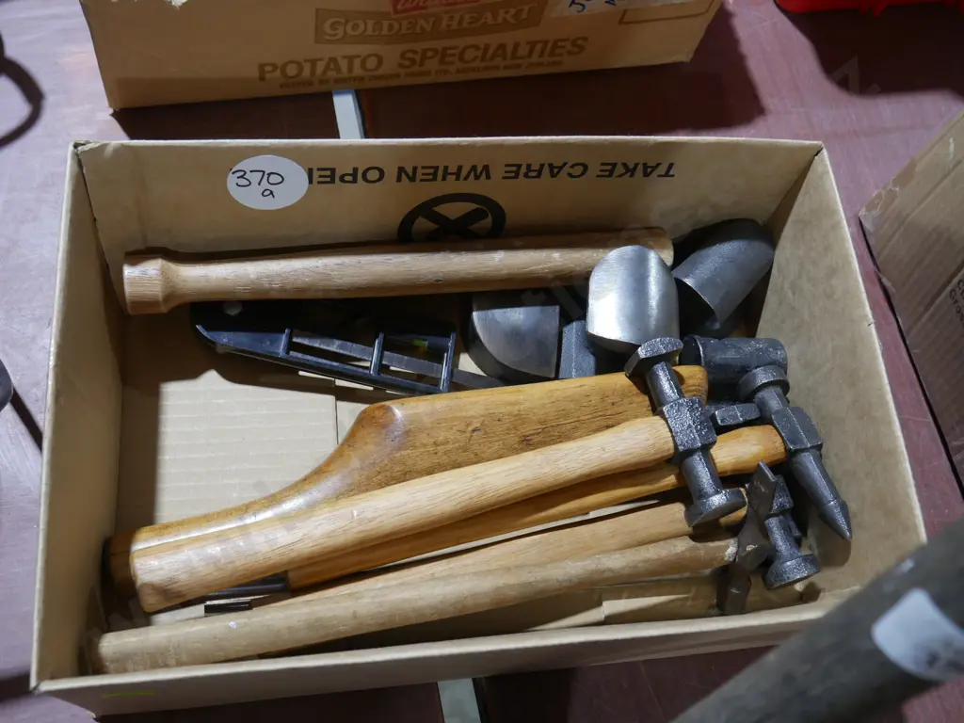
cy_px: 362
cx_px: 482
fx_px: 1003
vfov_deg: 39.7
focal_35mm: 36
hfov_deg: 51.4
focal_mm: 18
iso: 500
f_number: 4
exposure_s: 1/60
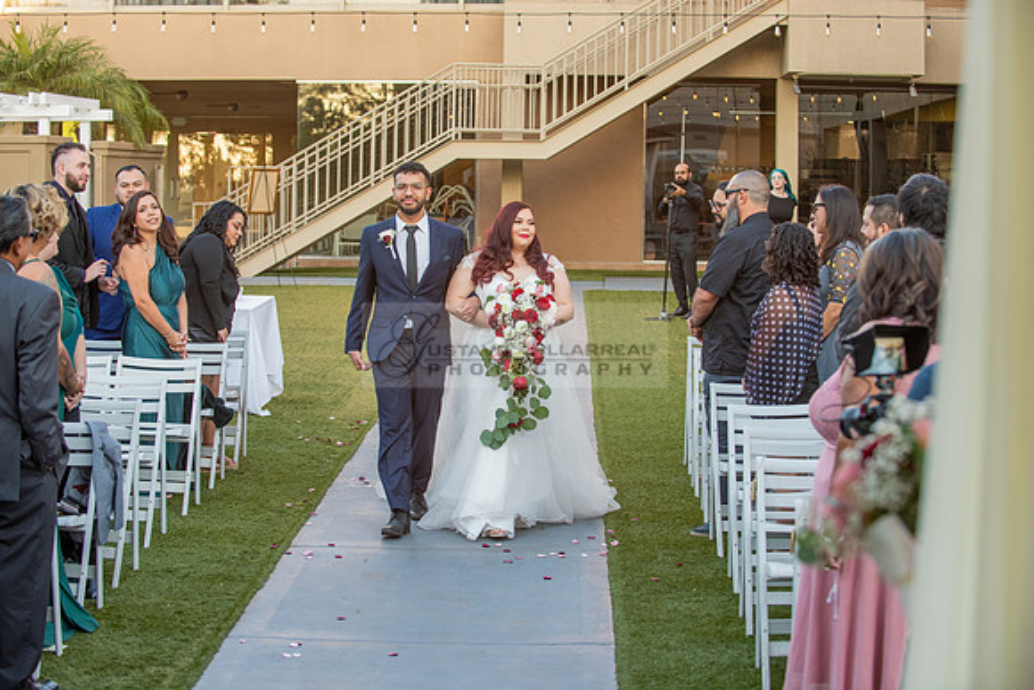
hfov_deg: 28.8
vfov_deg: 19.5
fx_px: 2011
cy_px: 345
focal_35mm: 70
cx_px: 517
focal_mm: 70
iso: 800
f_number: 4
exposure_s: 1/320
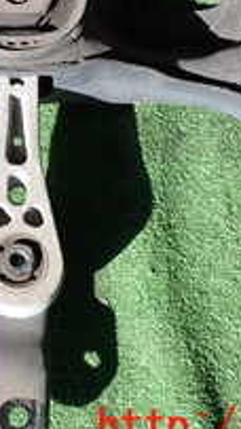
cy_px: -21
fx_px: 1319
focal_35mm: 116
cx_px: -59
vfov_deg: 17.9
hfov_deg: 10.2
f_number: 3.5
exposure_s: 1/400
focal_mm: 6.37
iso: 100
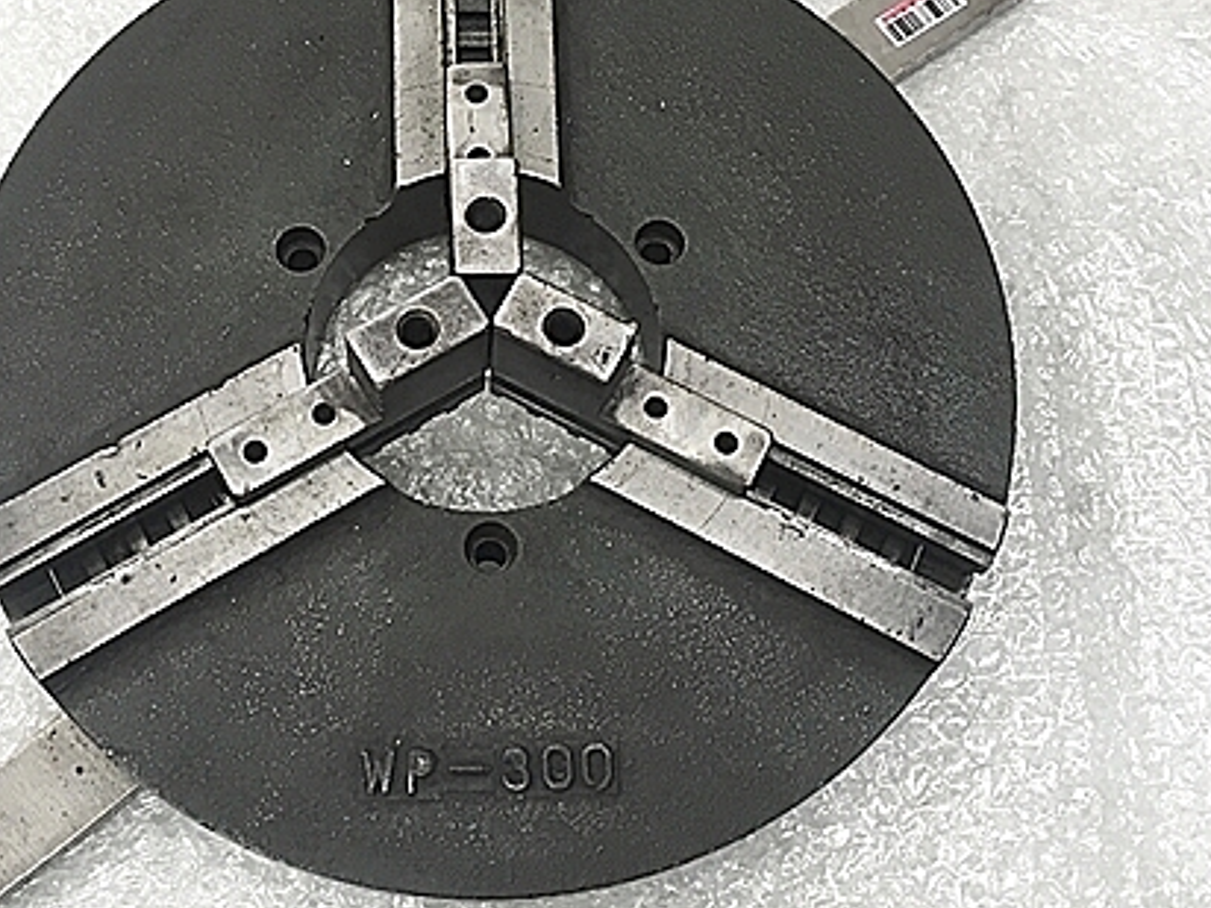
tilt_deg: -69.3
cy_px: 382
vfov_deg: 32.1
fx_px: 1574
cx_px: 473
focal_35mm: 45
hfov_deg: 41.8
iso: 50
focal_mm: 4.15
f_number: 2.2
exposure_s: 1/30
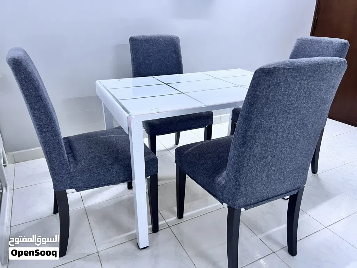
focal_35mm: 26
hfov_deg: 67.3
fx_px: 268
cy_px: 134
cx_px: 178
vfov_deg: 53.1
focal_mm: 5.7
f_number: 1.5
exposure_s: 1/50
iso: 400
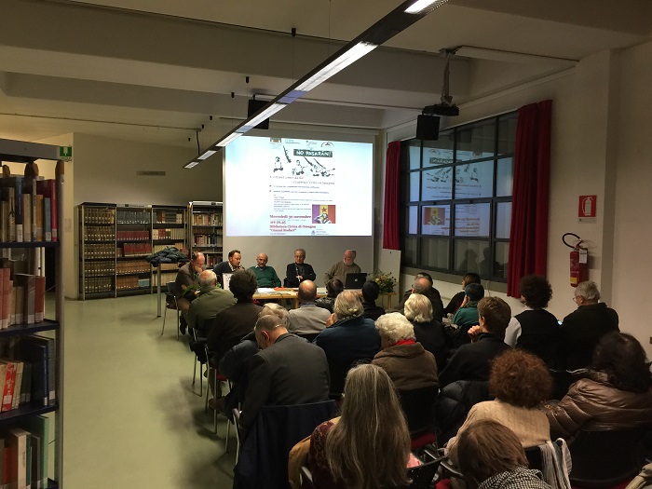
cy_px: 244
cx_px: 326
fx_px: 546
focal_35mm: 29
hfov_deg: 61.7
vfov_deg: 48.2
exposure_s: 1/17
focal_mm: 4.15
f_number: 2.2
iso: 64
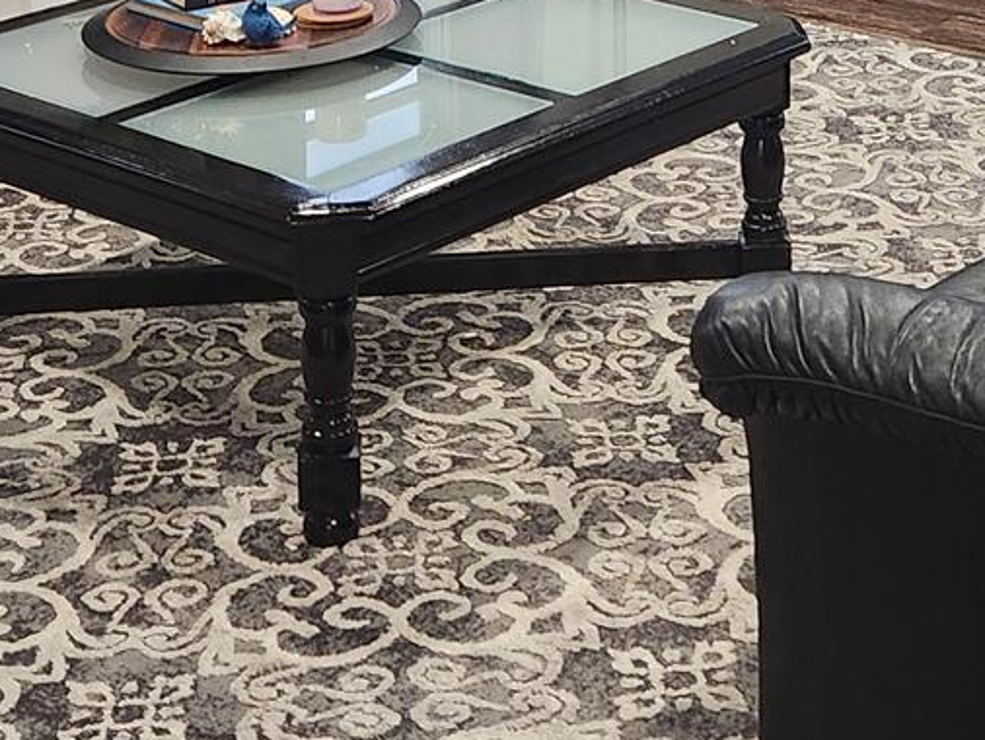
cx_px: 611
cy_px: -463
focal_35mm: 93
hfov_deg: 21.0
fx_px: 2648
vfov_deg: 14.5
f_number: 1.8
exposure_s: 1/120
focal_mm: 5.4
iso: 640
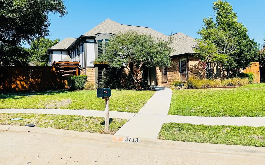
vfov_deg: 47.4
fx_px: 188
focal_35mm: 26
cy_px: 70
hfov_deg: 70.4
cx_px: 130
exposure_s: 1/5263
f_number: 1.78
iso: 80
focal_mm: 6.86
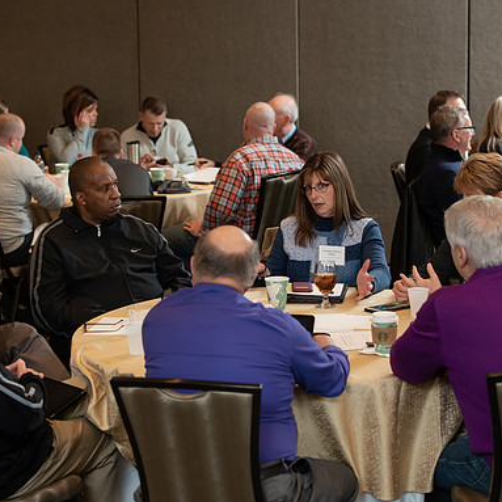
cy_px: 250
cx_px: 237
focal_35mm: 90
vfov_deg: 19.3
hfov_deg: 19.3
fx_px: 1477
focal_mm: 70
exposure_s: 1/160
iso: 1600
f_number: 4
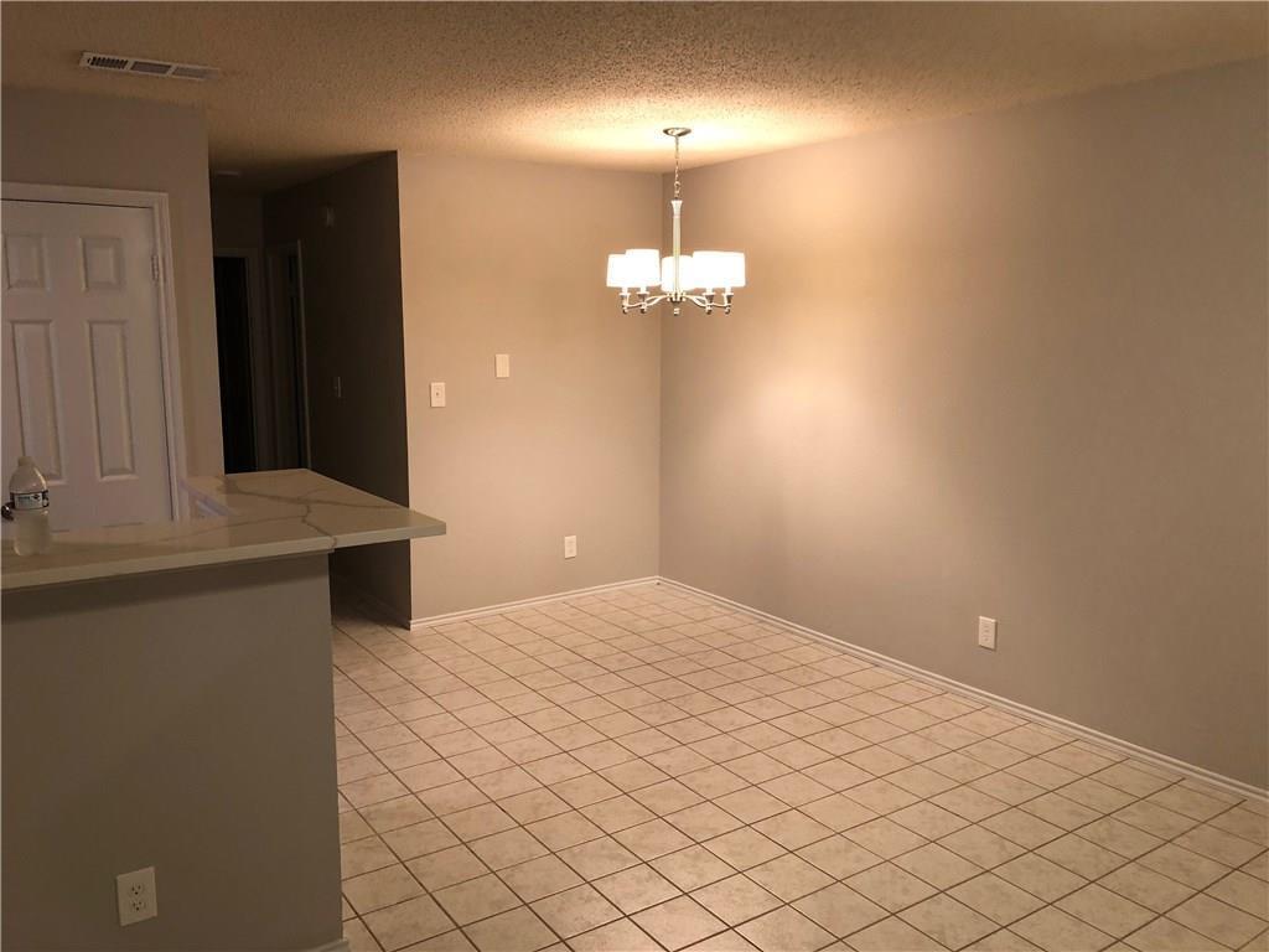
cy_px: 476
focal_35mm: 28
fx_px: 1026
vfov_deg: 49.7
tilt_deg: -8.8
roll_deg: -0.1
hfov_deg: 63.4
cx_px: 634
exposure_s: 1/15
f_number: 1.8
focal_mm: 3.99
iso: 50
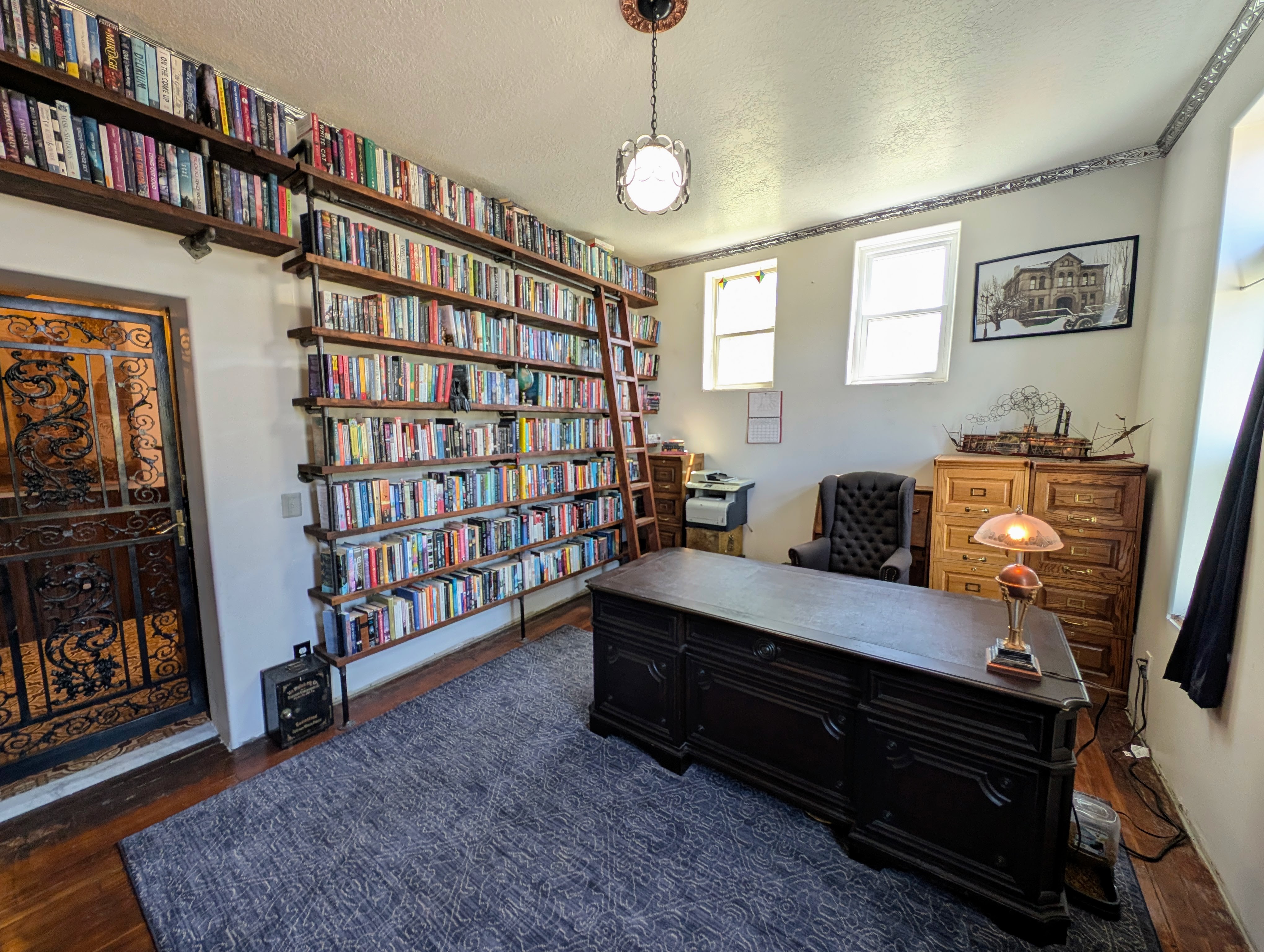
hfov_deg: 110.5
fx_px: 439
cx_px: 632
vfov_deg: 94.6
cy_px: 476
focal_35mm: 12
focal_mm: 2.23
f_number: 1.95
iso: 46
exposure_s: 1/40
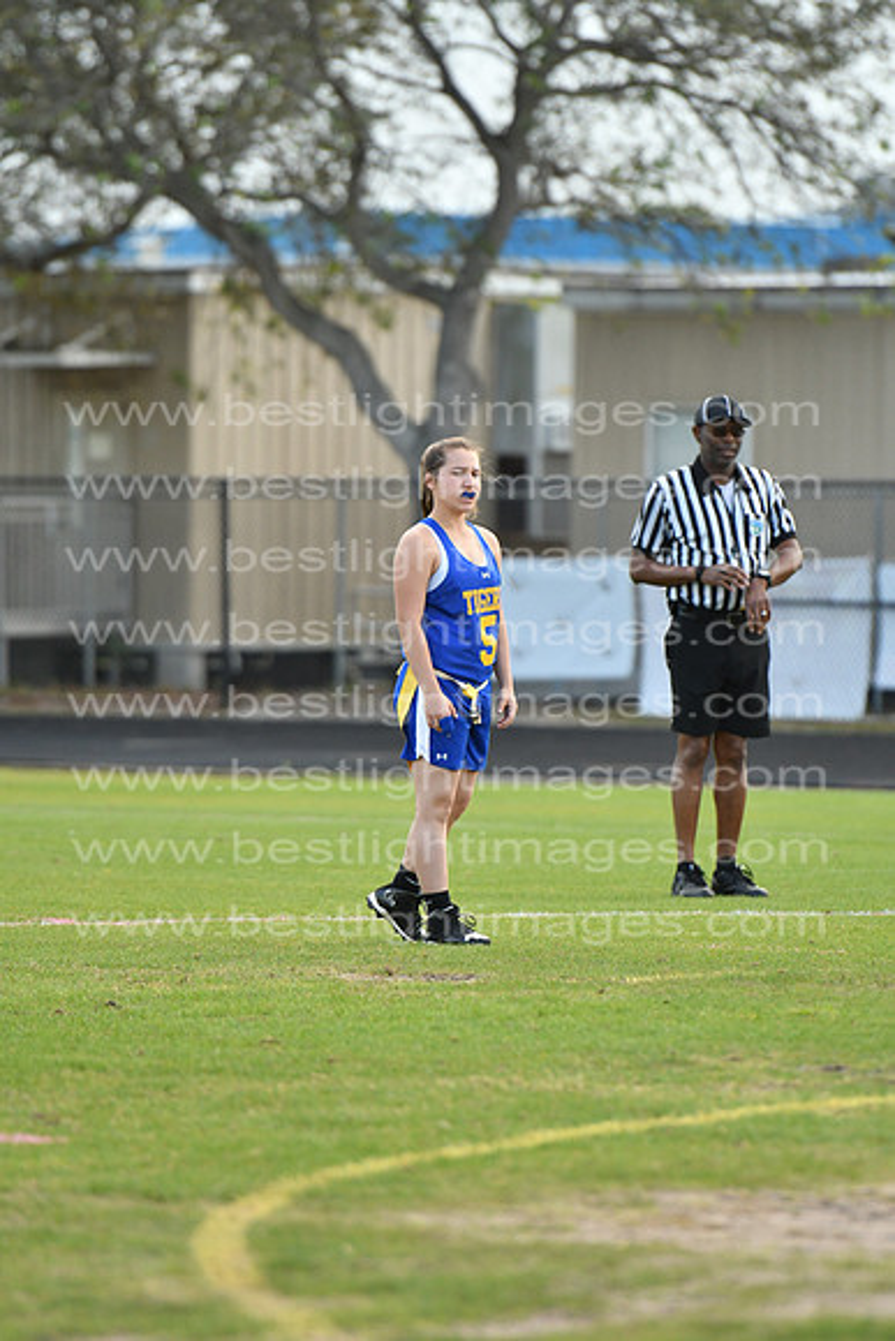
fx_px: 11180
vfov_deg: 6.9
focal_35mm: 300
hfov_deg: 4.6
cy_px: 670
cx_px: 448
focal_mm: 200
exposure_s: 1/2500
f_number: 3.5
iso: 800
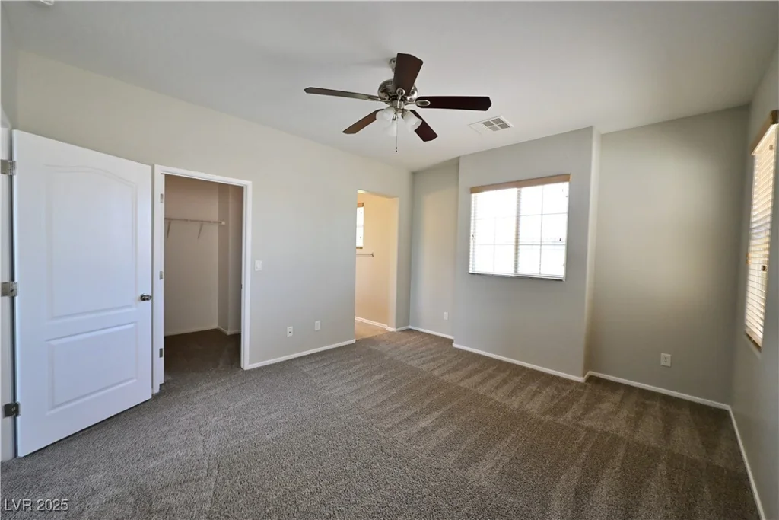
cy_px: 260
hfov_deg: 104.2
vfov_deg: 81.2
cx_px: 390
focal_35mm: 14
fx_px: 303
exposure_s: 1/60
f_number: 16
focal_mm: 14
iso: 6400
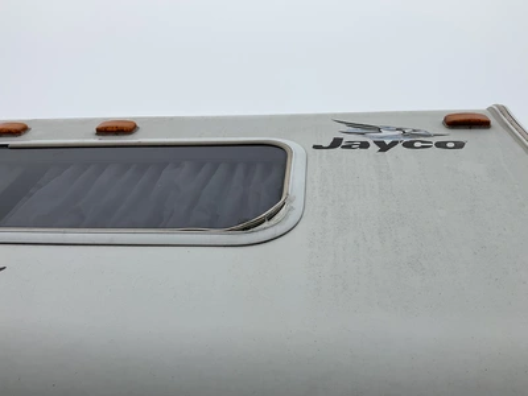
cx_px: 264
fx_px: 442
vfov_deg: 48.2
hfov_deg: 61.7
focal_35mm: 29
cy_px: 198
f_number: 1.8
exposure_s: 1/4405
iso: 25
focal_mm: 3
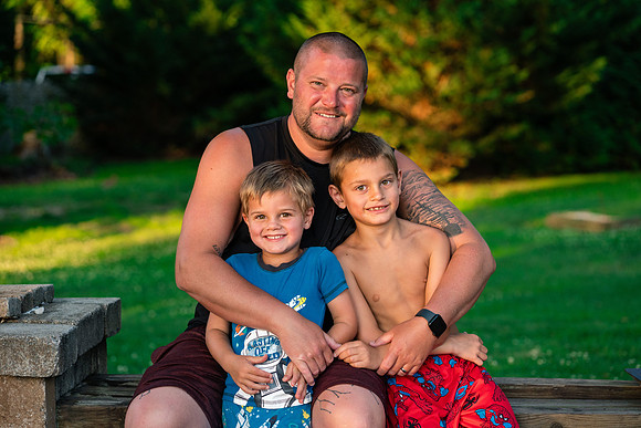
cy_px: 214
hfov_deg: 23.9
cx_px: 320
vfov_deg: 16.1
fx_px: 1514
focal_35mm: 85
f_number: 3.5
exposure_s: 1/500
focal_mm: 85
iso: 1000
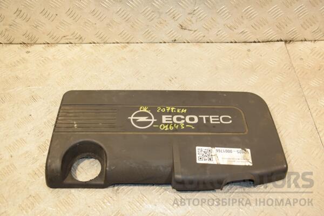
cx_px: 162
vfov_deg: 35.5
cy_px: 108
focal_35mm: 38
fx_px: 337
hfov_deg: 51.3
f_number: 5
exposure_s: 1/125
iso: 800
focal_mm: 25
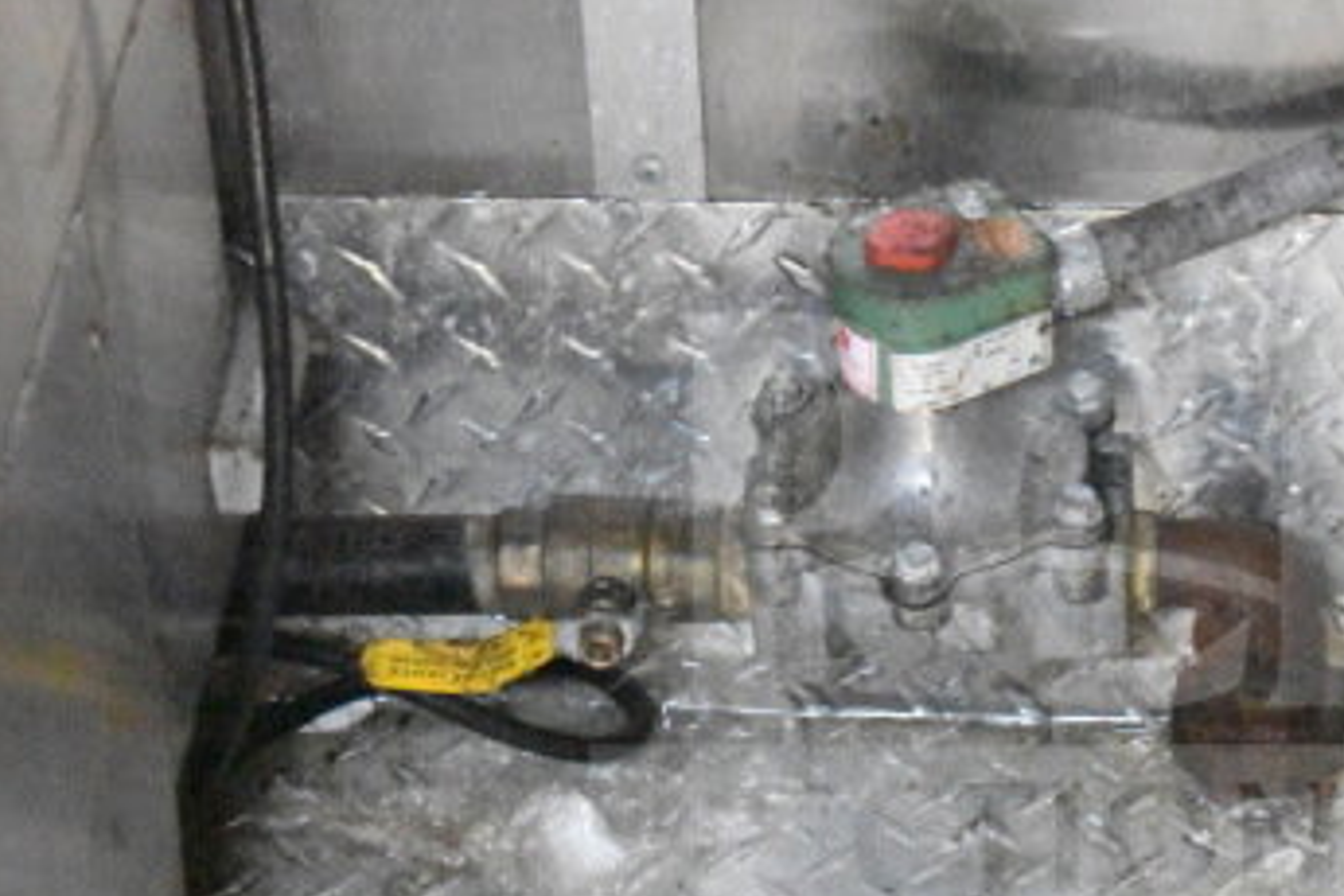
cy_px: 621
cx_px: 1025
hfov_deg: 14.0
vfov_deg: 9.4
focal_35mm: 146
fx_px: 5446
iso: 25600
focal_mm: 55
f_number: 5.6
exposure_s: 1/40
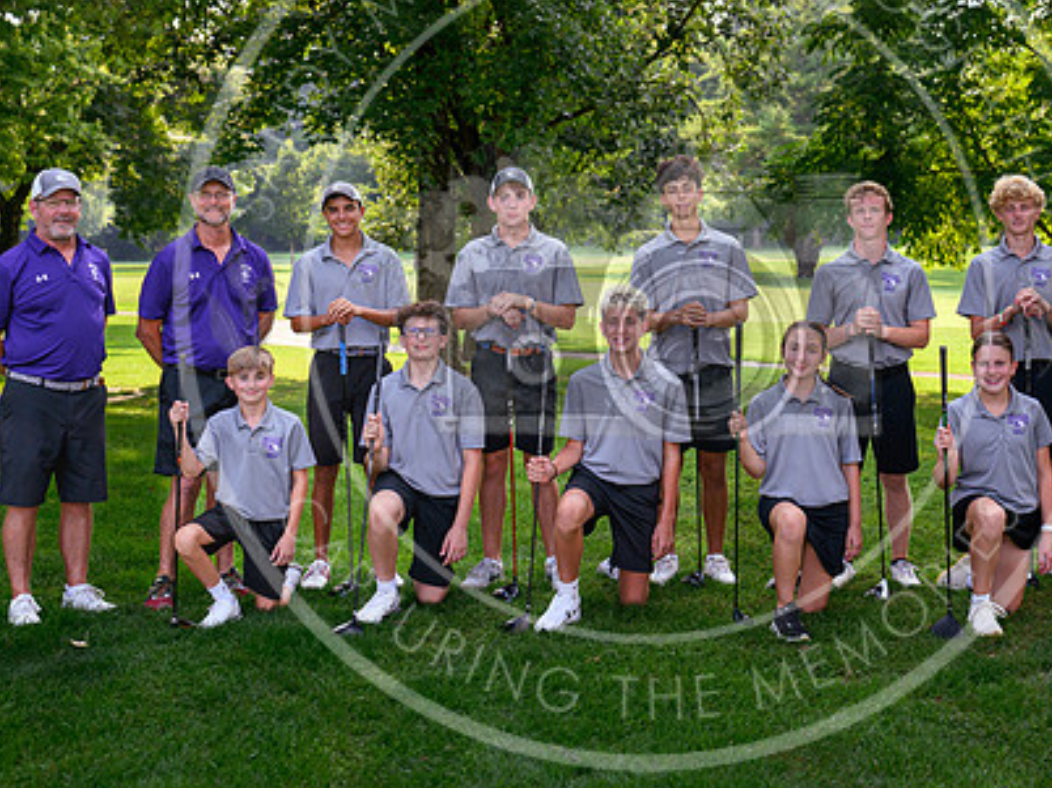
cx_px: 649
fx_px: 1519
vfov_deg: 29.0
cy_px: 297
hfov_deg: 38.0
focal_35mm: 50
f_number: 3.2
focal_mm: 36
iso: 400
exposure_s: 1/1250
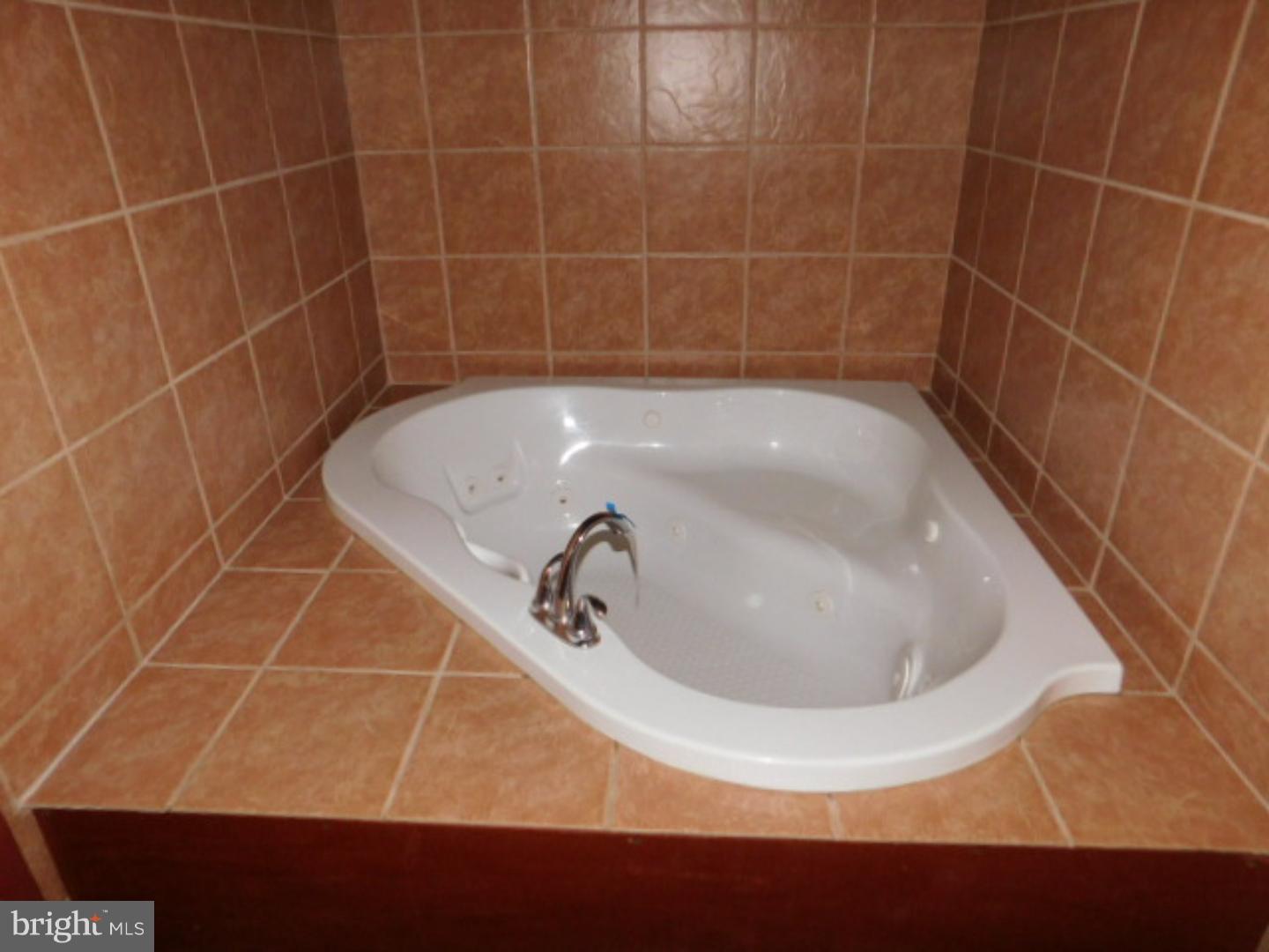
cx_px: 634
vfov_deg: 58.9
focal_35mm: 23
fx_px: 843
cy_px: 476
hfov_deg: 73.9
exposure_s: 1/30
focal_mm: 4
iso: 200
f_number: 3
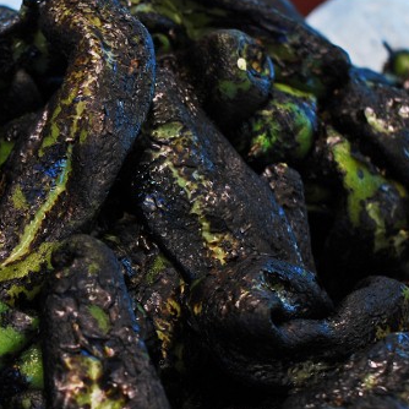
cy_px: 255
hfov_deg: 15.9
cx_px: -26
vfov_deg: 16.3
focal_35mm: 107
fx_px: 1431
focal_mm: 35
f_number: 4.5
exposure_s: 1/3
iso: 160
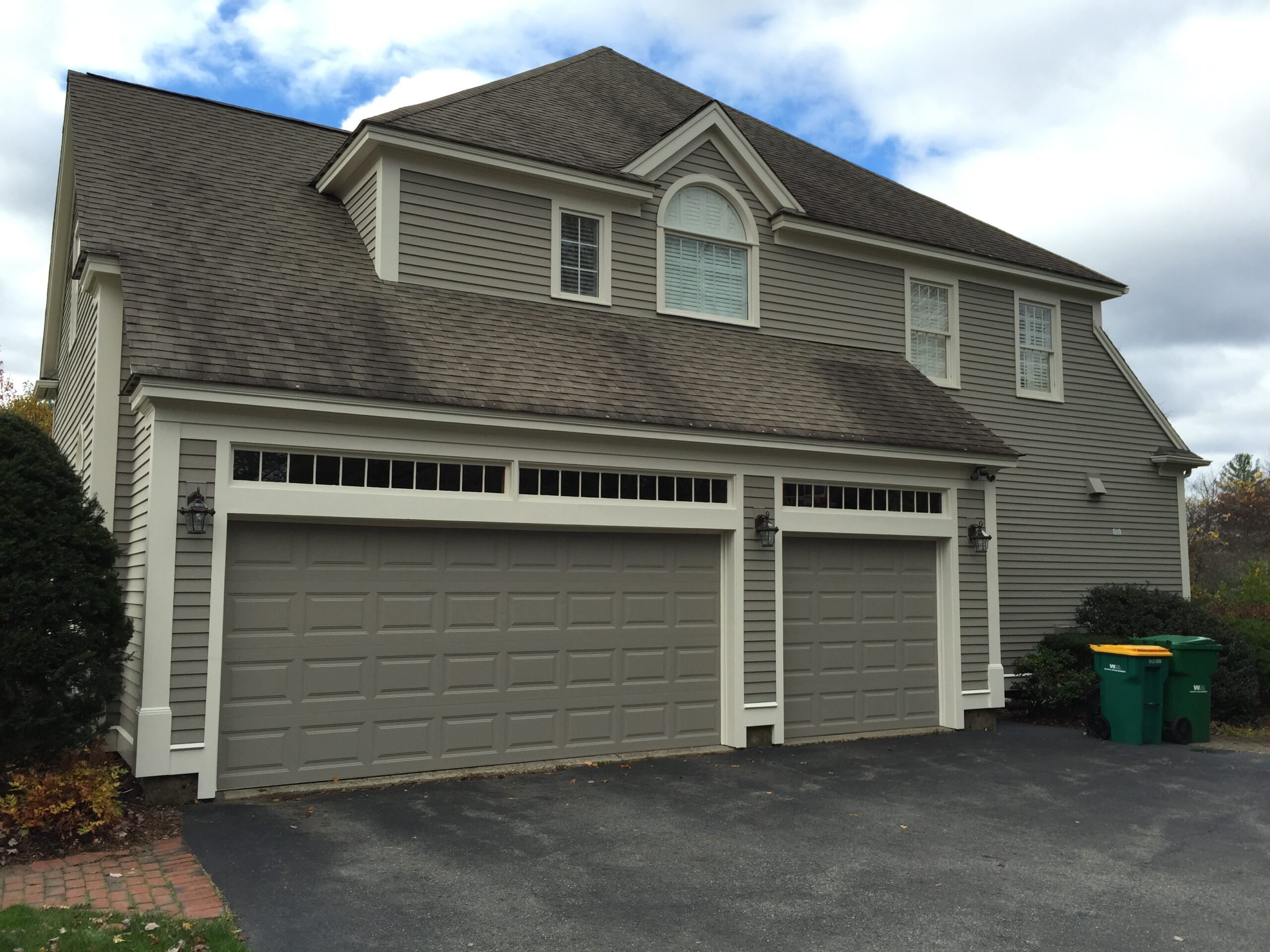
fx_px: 1064
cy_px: 476
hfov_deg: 61.7
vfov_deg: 48.2
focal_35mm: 29
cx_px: 635
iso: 32
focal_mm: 4.15
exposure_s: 1/898
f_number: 2.2
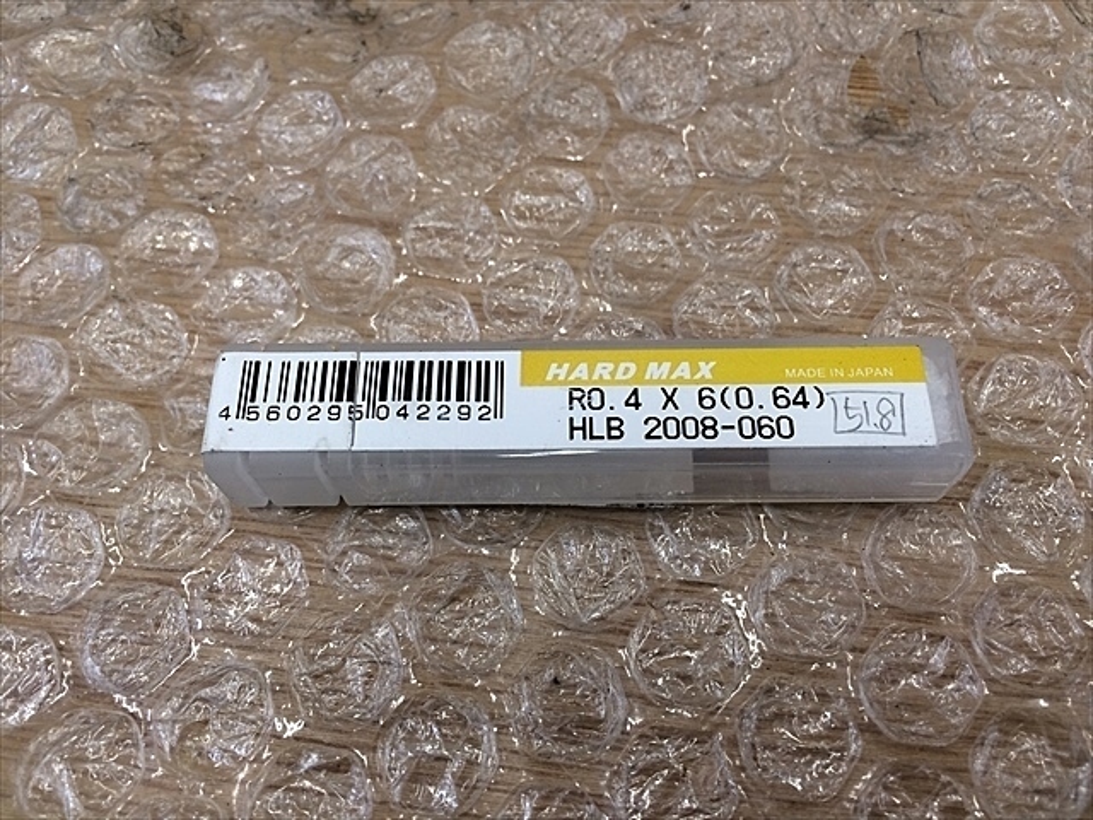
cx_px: 546
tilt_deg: -64.9
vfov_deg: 48.2
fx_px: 916
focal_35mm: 29
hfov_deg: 61.7
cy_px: 410
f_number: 2.2
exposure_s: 1/30
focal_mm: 4.15
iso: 40
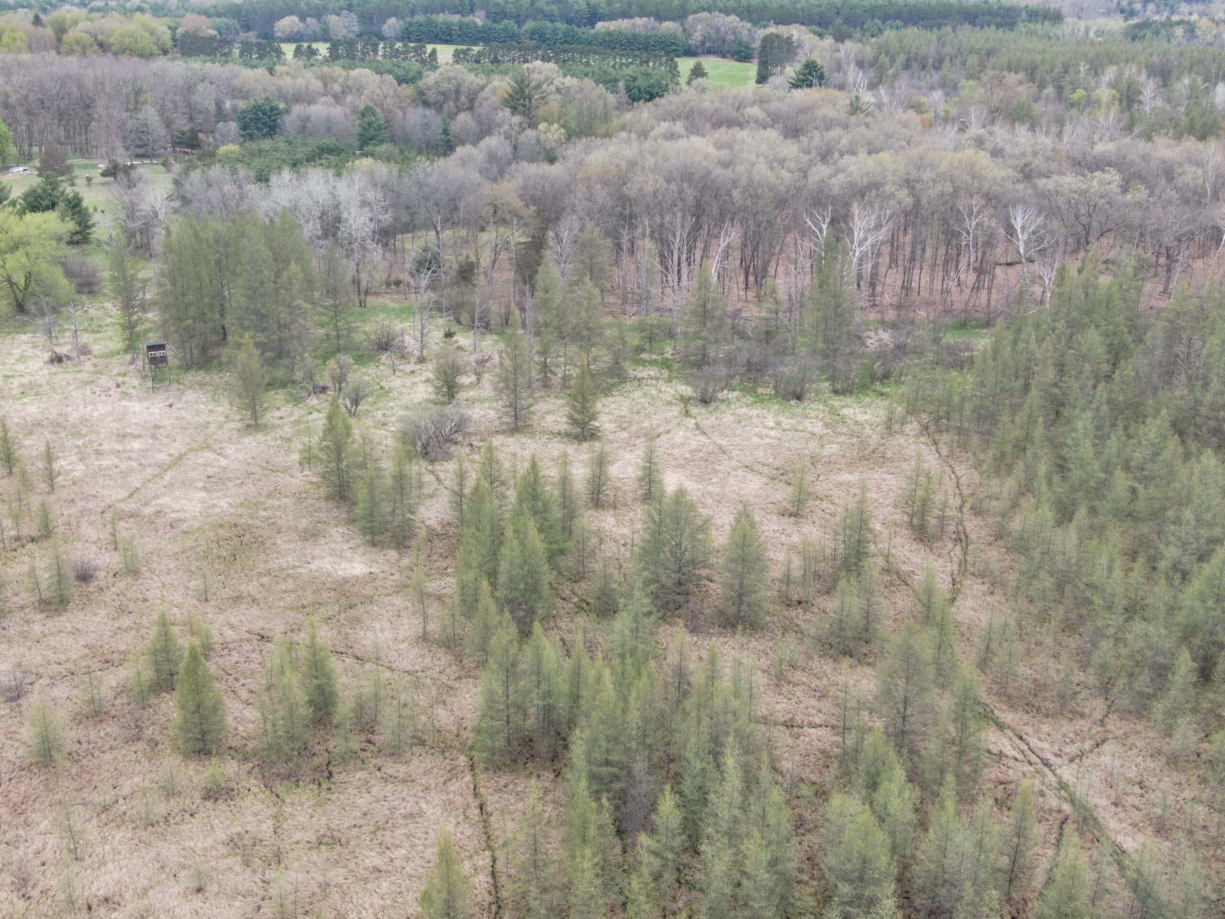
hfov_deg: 47.9
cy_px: 460
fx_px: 1380
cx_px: 612
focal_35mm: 39
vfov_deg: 36.8
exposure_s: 1/160
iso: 100
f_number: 3.4
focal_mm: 6.63
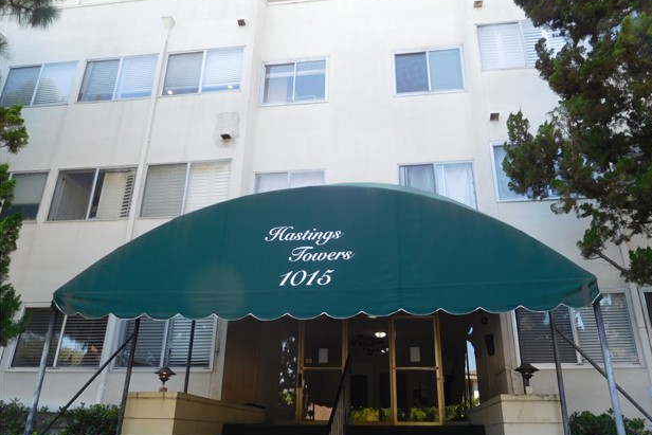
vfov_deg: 48.0
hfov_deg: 67.4
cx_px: 338
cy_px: 221
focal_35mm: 27
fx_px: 489
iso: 125
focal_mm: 4.5
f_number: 3.4
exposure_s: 1/125
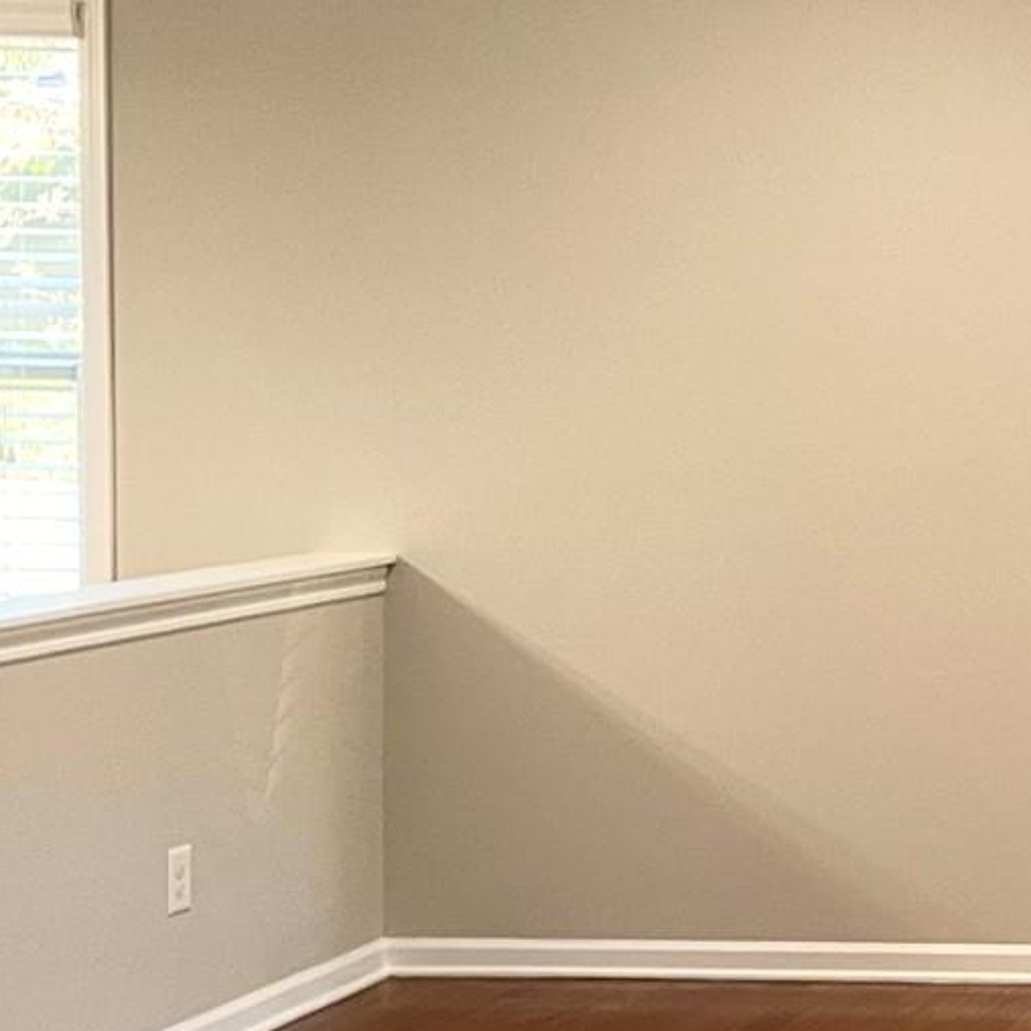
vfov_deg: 19.5
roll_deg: -0.9
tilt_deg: -4.1
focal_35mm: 89
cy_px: 487
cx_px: 1906
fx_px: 2999
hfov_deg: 16.2
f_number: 1.6
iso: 100
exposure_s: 1/60
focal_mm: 5.1
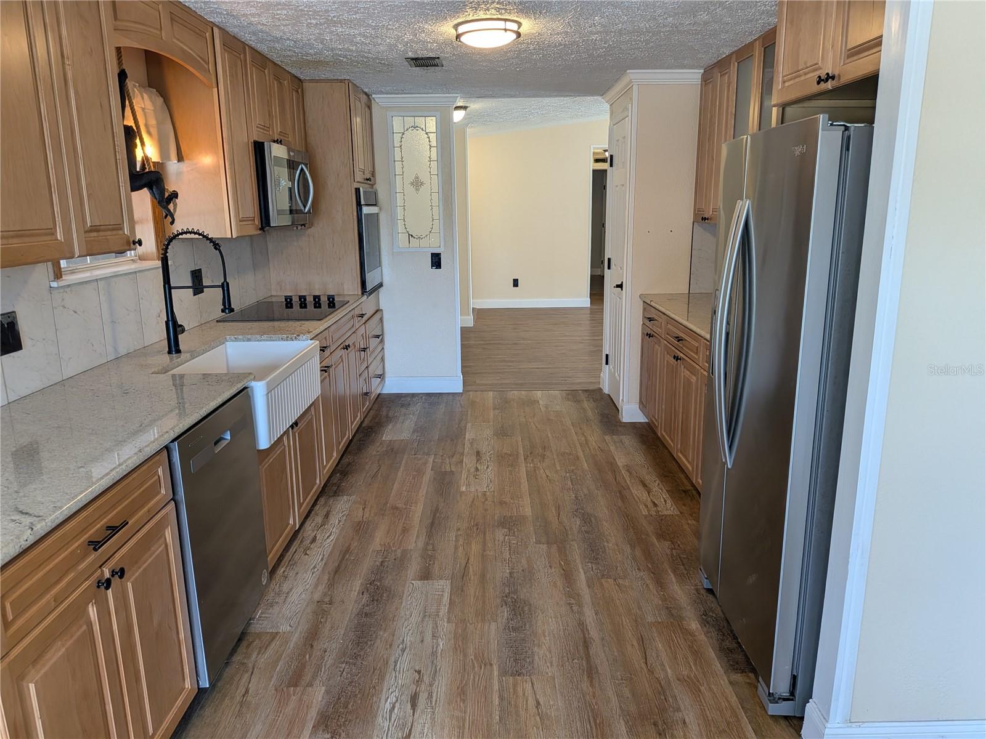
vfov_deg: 56.8
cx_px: 493
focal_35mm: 24
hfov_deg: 71.6
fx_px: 684
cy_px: 370
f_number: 1.7
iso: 162
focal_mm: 4.53
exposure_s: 1/120
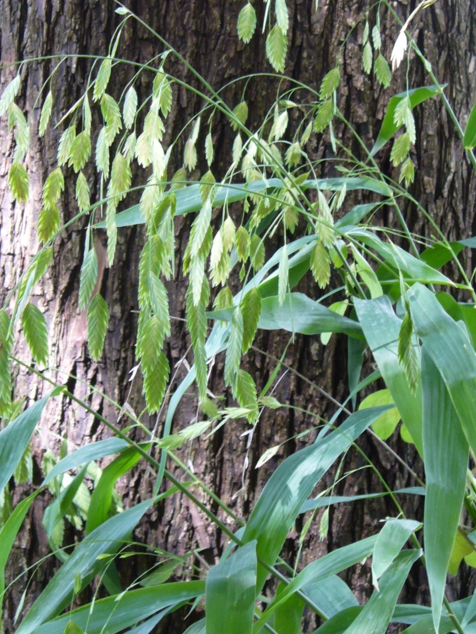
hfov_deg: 13.3
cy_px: 255
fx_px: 2035
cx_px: 214
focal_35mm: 111
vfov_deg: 17.7
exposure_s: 1/30
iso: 125
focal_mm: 12.8
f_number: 3.3
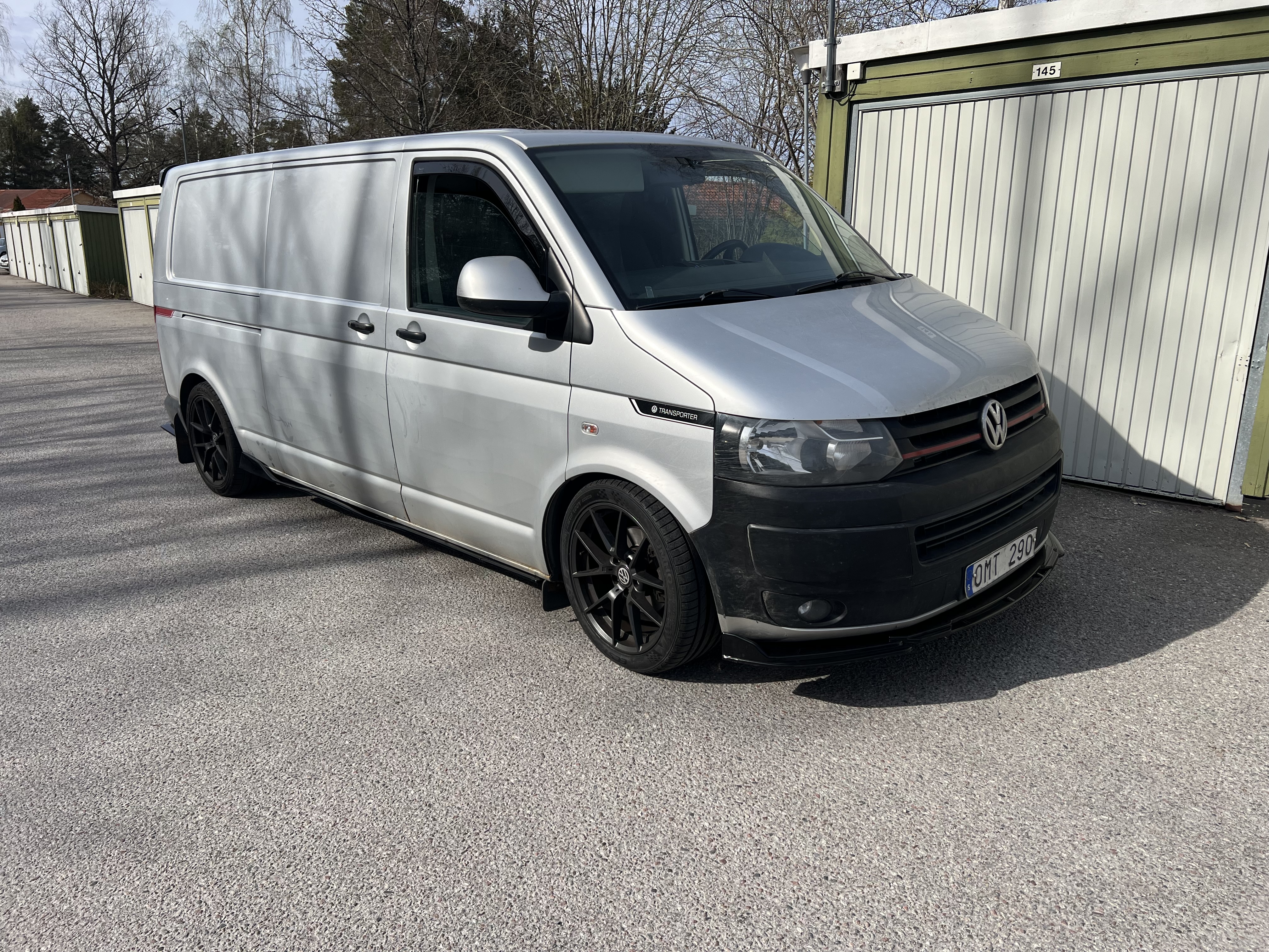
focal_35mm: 26
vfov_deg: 53.1
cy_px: 476
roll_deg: +0.9
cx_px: 634
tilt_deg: -14.5
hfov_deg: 67.3
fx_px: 953
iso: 50
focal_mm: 5.7
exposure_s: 1/4444
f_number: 1.5
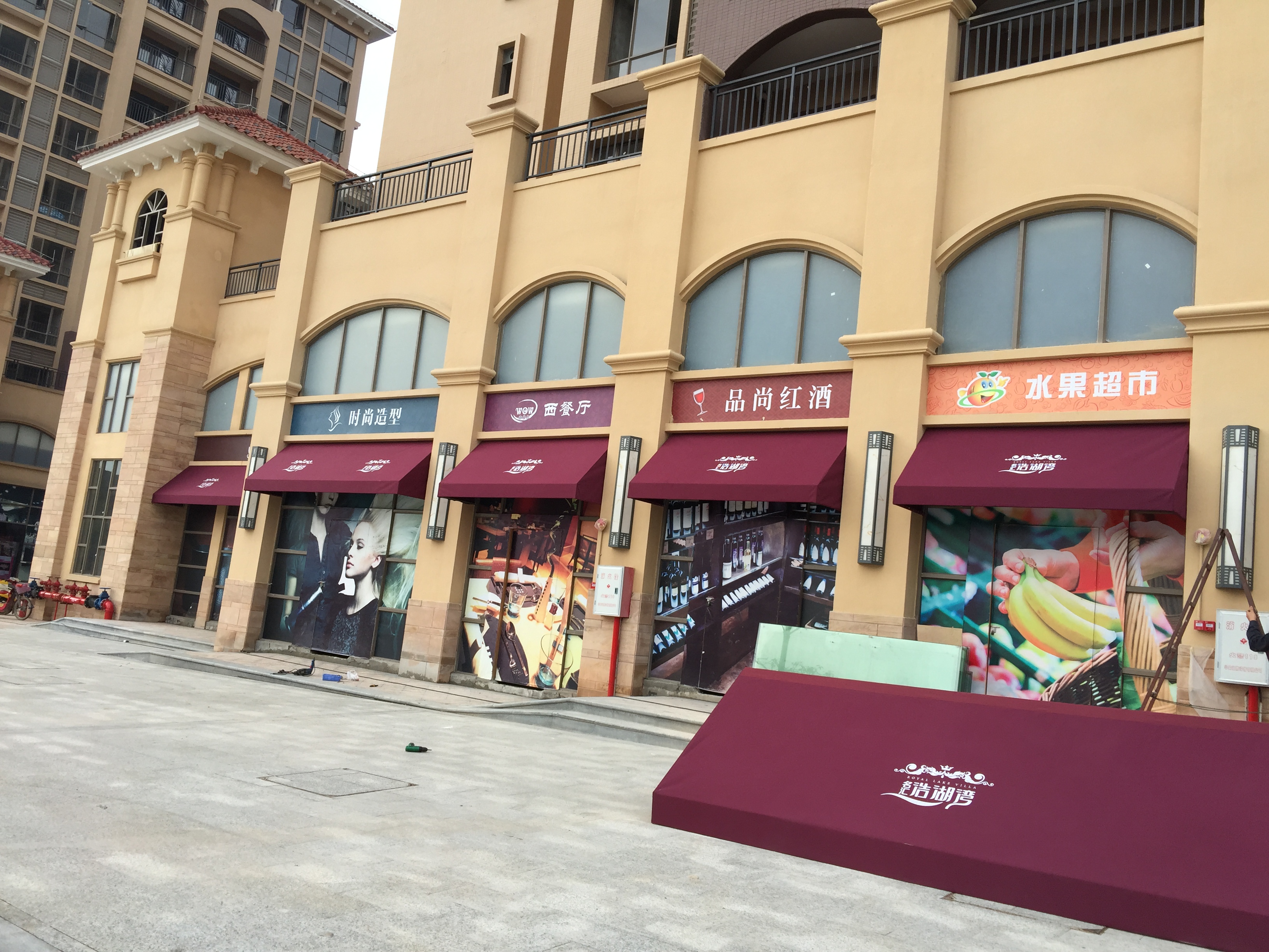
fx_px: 1063
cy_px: 476
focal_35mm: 29
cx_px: 634
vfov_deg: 48.2
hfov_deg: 61.7
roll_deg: -7.5
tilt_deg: +8.6
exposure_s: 1/824
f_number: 2.2
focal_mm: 4.15
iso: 32
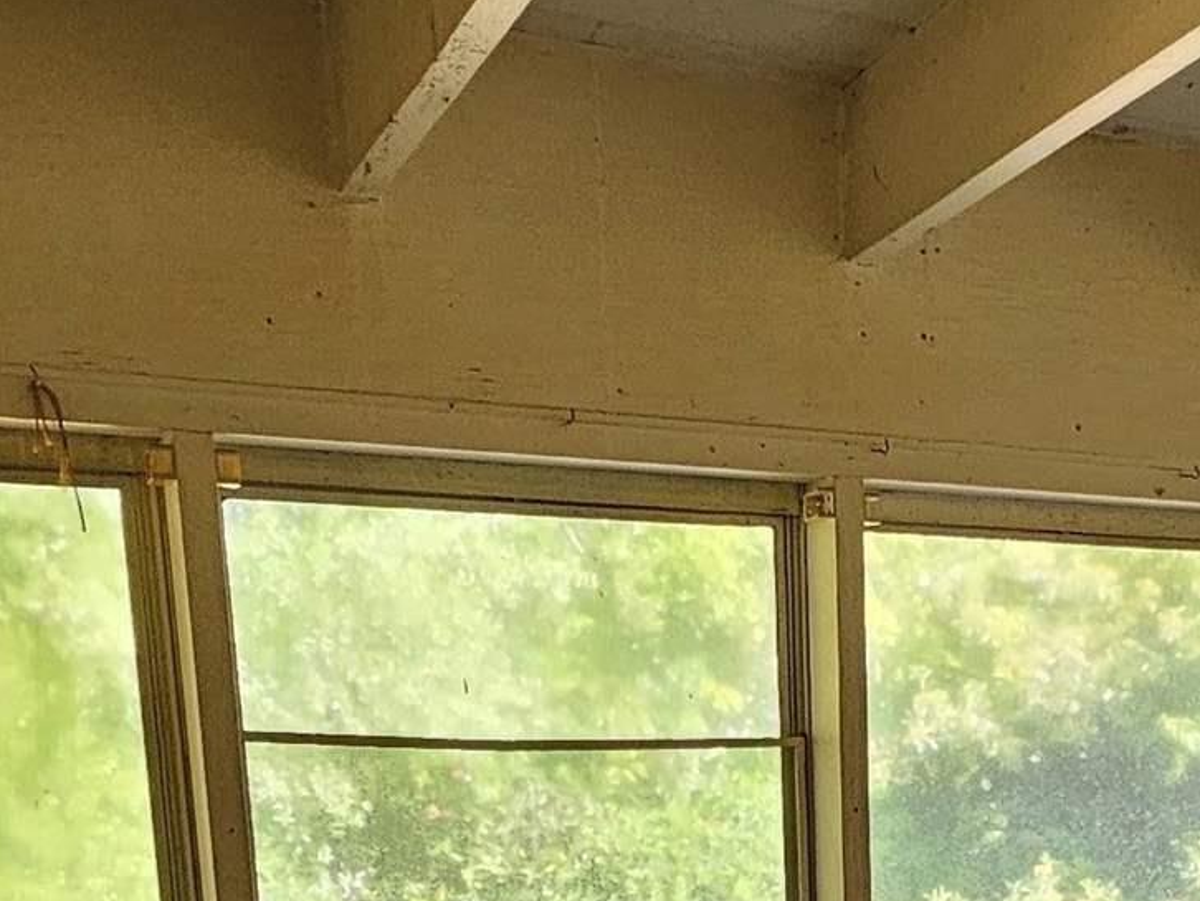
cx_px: 1043
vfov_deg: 22.1
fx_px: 1907
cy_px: 1339
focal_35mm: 55
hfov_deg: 33.4
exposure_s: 1/60
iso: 80
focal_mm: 2.2
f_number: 2.2
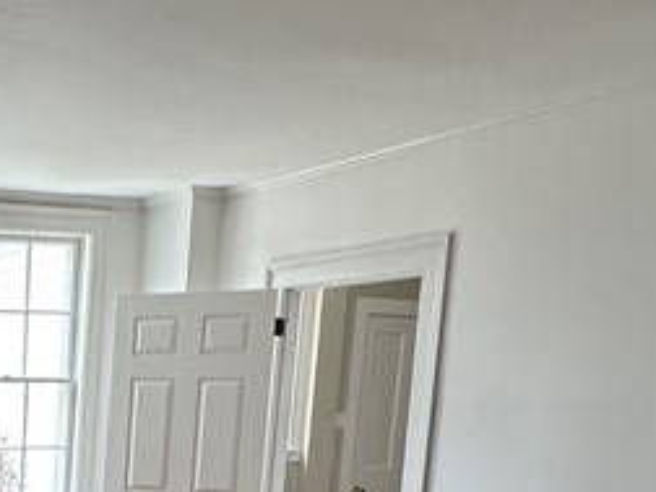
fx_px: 1080
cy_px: 604
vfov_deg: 23.3
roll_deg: -0.9
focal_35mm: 57
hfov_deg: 29.0
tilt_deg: -9.5
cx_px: -138
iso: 100
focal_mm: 2.22
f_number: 2.2
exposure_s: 1/120
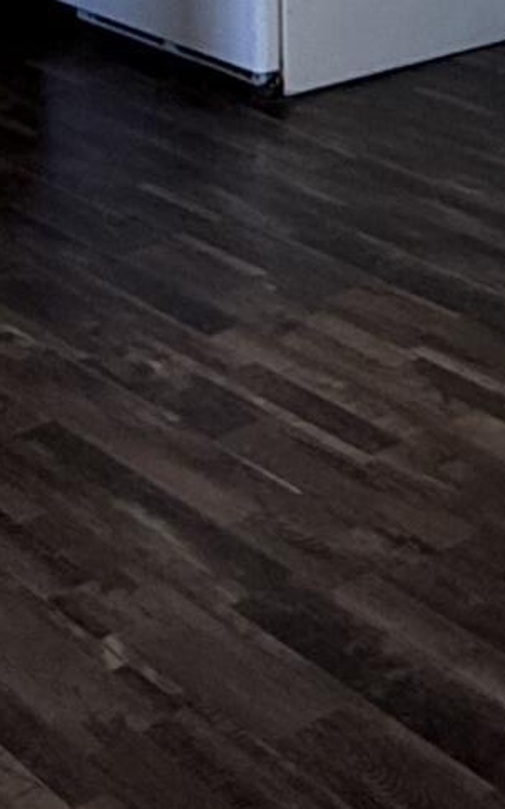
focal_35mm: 92
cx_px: 630
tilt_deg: -9.3
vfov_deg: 21.1
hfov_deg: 13.7
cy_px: -152
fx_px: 2028
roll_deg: -0.3
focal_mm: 2.22
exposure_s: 1/120
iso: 200
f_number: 2.2
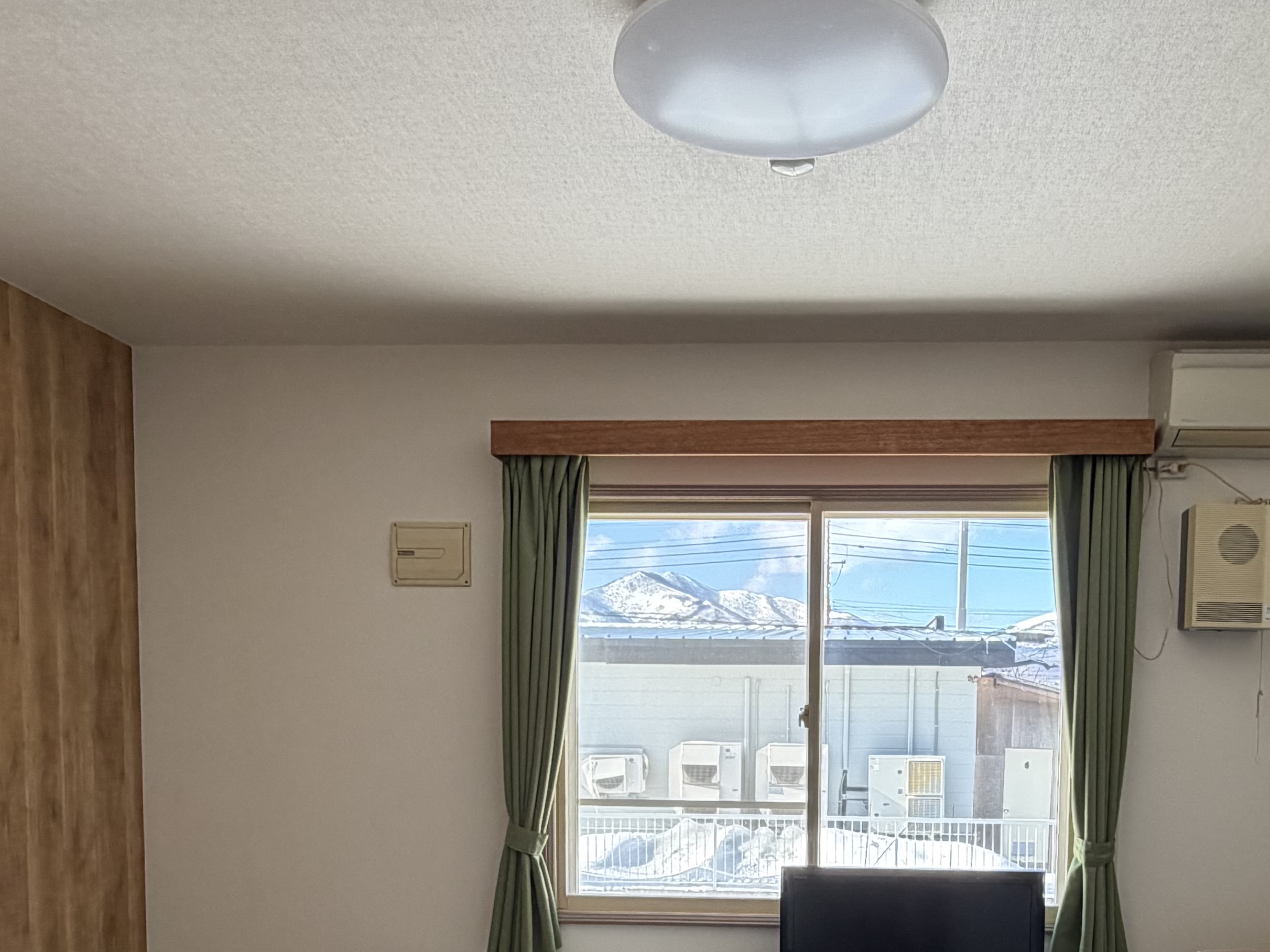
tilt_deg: -4.2
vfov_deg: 40.7
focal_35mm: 33
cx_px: 786
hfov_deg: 54.8
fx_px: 1211
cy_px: 793
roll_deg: -0.6
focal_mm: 2.22
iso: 125
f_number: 2.2
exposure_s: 1/121
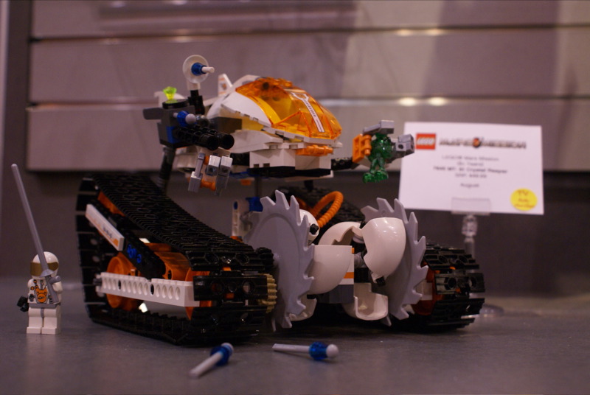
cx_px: 295
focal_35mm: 45
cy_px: 198
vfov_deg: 30.0
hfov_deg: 43.5
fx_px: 739
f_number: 5
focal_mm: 30
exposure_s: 1/20
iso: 400
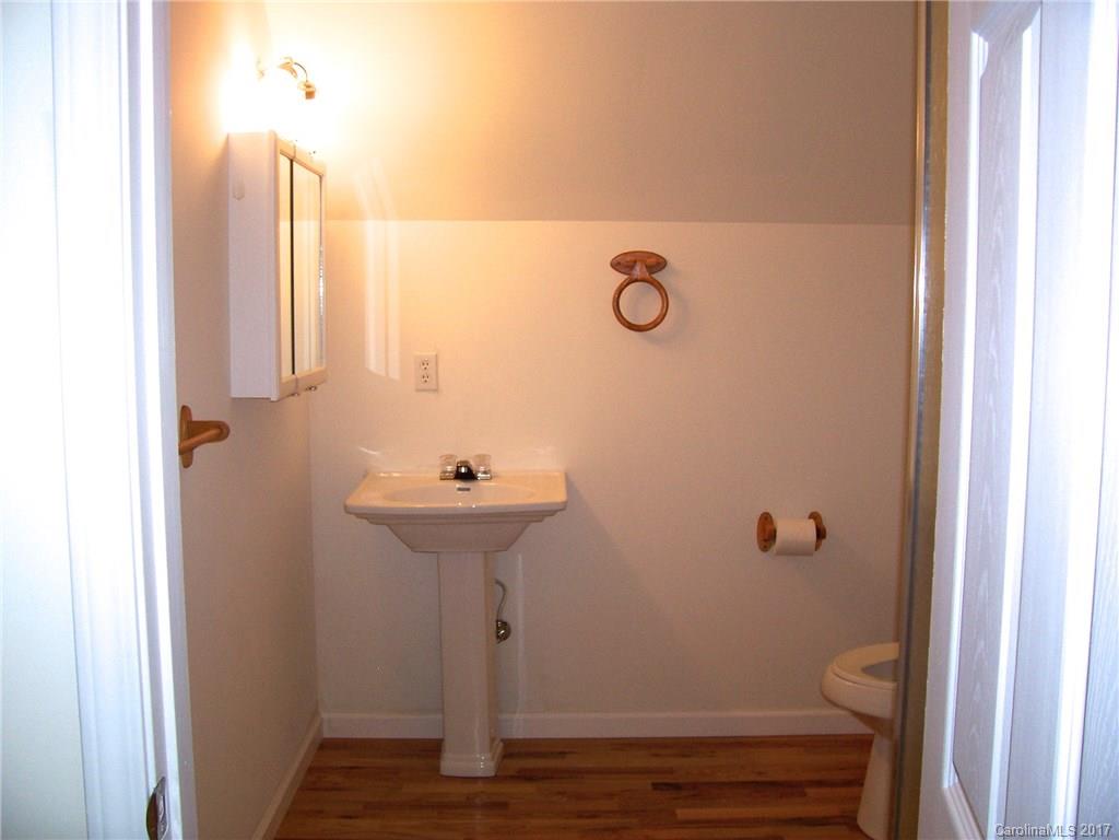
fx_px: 1099
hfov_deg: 54.0
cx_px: 560
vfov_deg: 41.8
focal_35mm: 34
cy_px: 420
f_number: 2.7
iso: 80
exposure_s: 1/64
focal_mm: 5.6
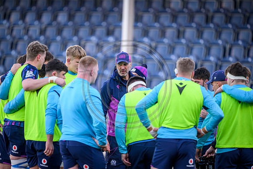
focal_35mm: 400
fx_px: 2812
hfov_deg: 5.2
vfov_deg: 3.4
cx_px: 126
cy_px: 84
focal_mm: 400
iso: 1250
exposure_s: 1/1600
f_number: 3.2
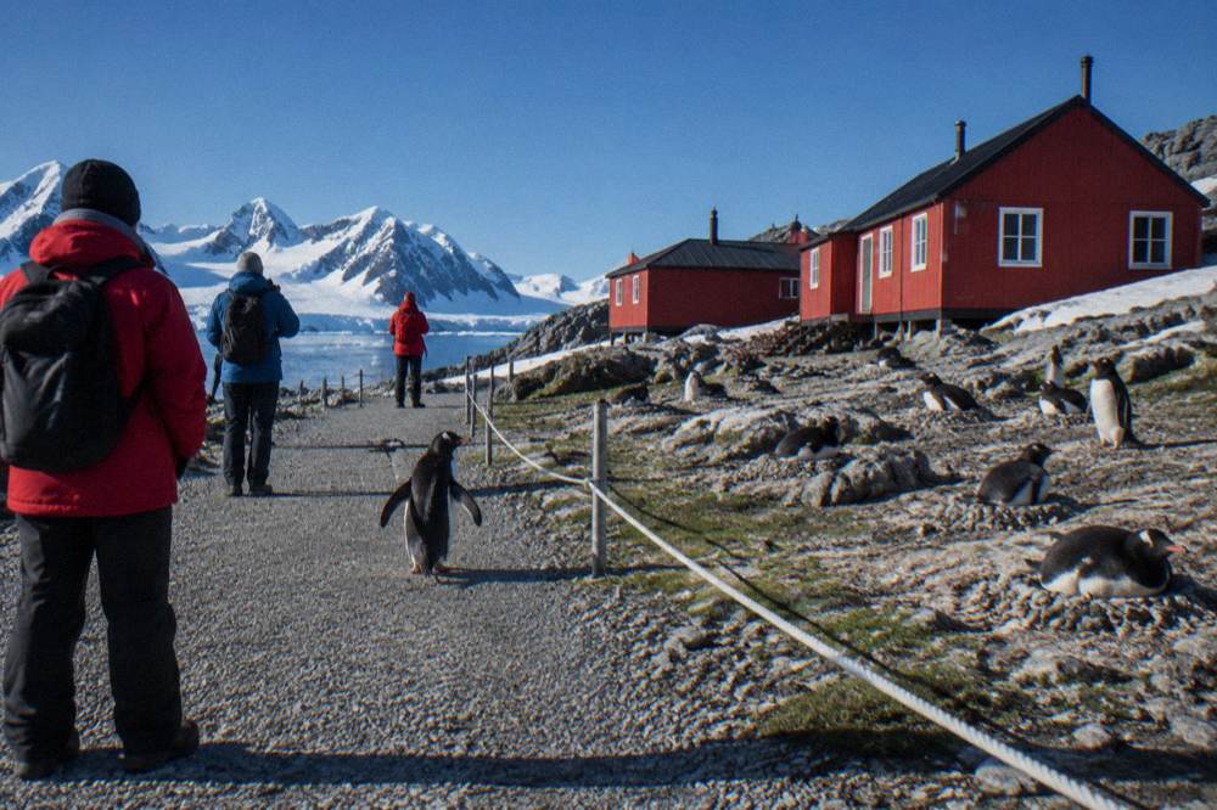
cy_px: 405
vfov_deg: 37.8
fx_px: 1183
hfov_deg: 54.5
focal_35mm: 35
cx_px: 608
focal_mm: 35
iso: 200
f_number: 11
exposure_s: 1/80
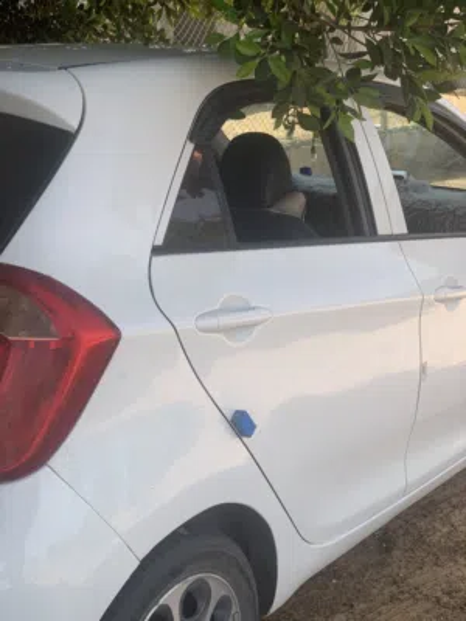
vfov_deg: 36.8
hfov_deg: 28.0
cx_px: 233
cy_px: 310
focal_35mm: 52
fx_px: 933
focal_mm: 6
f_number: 2.4
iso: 16
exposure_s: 1/372
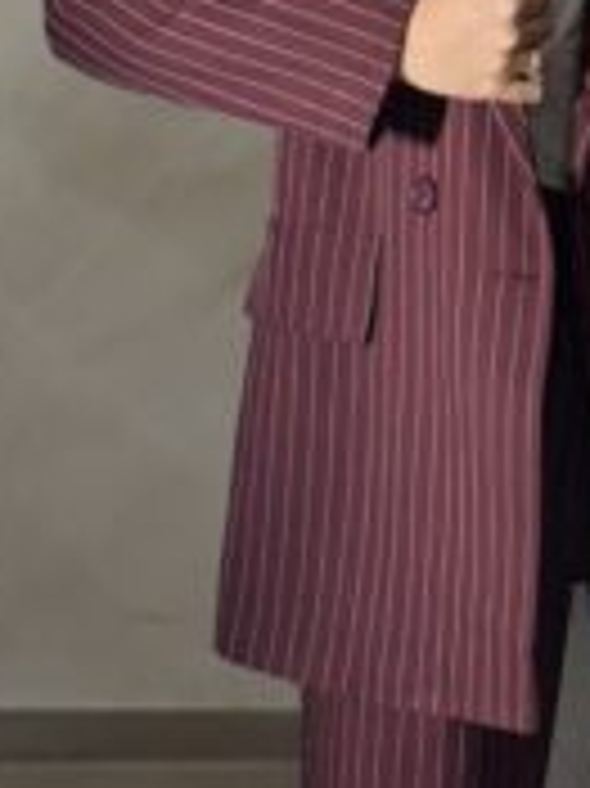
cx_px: 464
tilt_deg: -8.2
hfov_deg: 13.4
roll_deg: -1.4
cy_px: 54
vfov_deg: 17.6
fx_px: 2503
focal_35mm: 110
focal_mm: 6.76
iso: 80
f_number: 1.78
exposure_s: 1/100
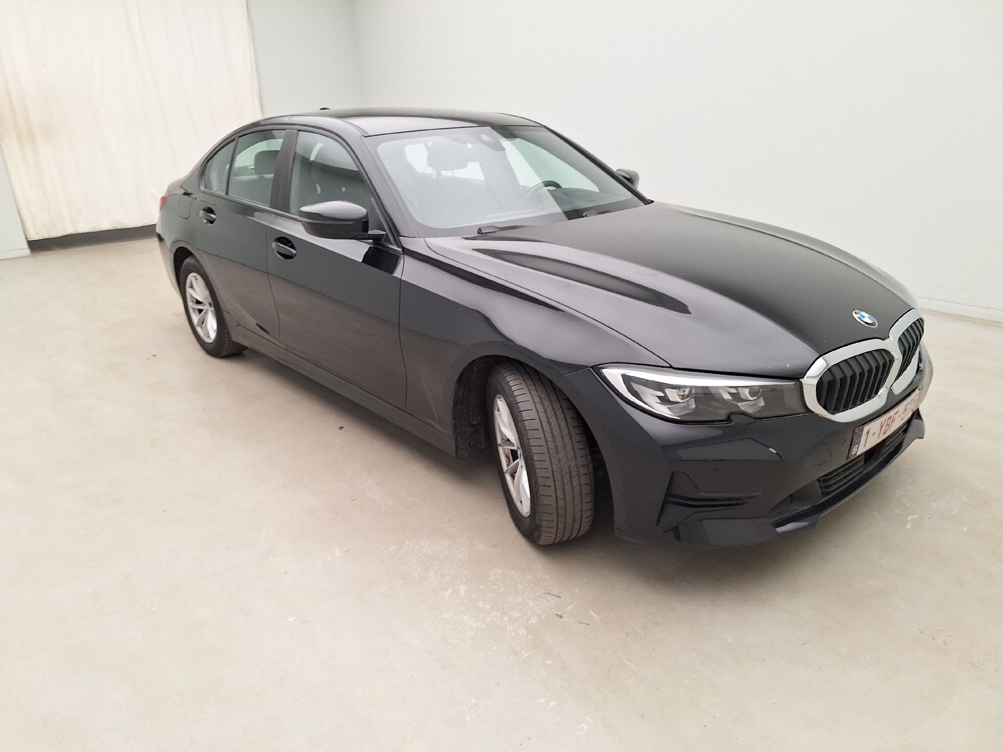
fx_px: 666
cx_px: 502
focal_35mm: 23
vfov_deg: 58.9
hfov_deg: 73.9
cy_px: 376
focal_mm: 5.54
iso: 64
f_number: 1.8
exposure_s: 1/100
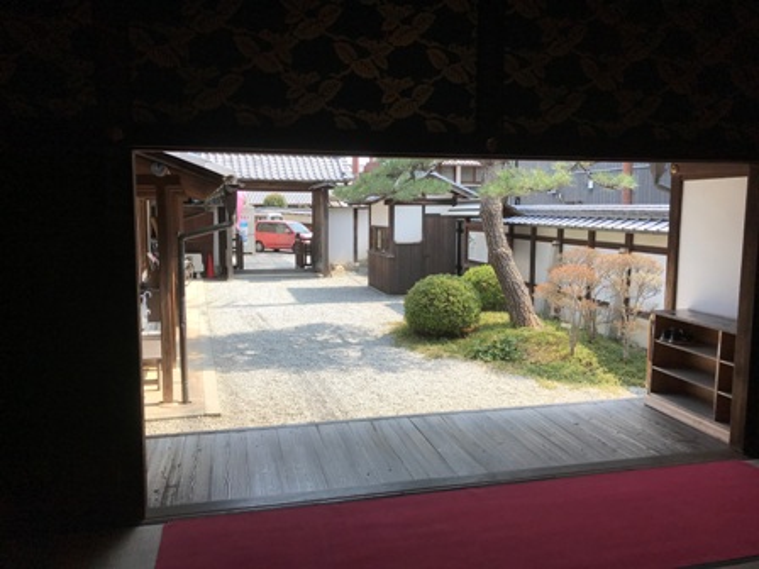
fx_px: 614
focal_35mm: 28
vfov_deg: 49.7
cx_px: 380
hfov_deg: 63.4
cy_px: 284
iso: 20
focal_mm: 3.99
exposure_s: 1/840
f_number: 1.8
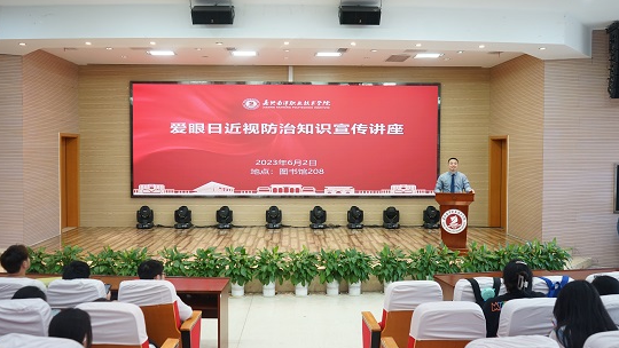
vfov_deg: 38.9
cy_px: 163
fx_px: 492
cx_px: 303
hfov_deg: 64.3
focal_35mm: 30
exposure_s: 1/60
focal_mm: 28
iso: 400
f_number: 3.5
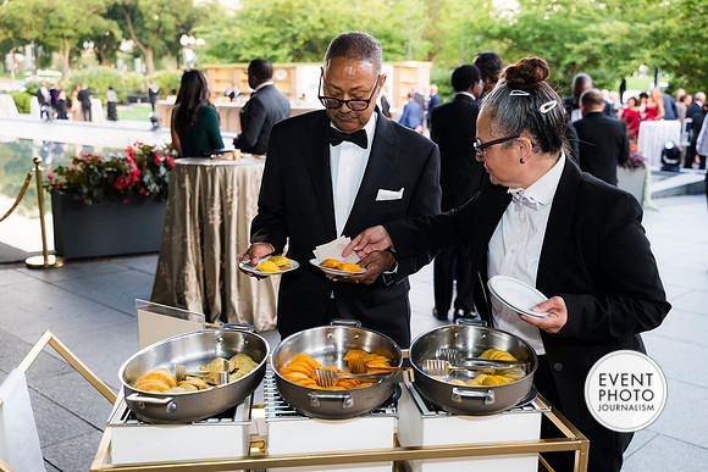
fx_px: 747
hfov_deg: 50.7
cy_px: 236
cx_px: 354
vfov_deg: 35.1
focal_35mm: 38
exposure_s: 1/60
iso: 800
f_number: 3.5
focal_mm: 38
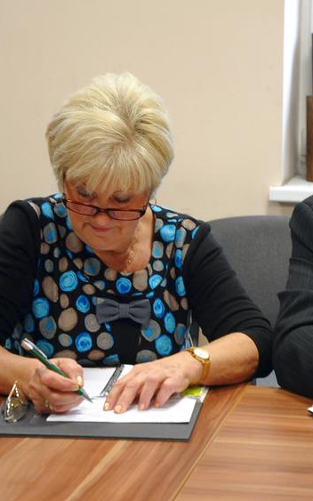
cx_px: 299
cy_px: 250
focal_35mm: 120
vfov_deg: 17.4
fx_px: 1637
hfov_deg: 10.8
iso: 1250
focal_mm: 52
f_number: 4.5
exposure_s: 1/50
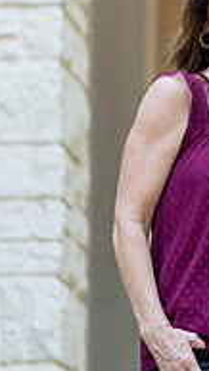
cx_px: 426
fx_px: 3457
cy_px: 101
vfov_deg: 6.1
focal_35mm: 352
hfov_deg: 3.4
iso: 1000
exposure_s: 1/320
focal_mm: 107
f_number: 2.8
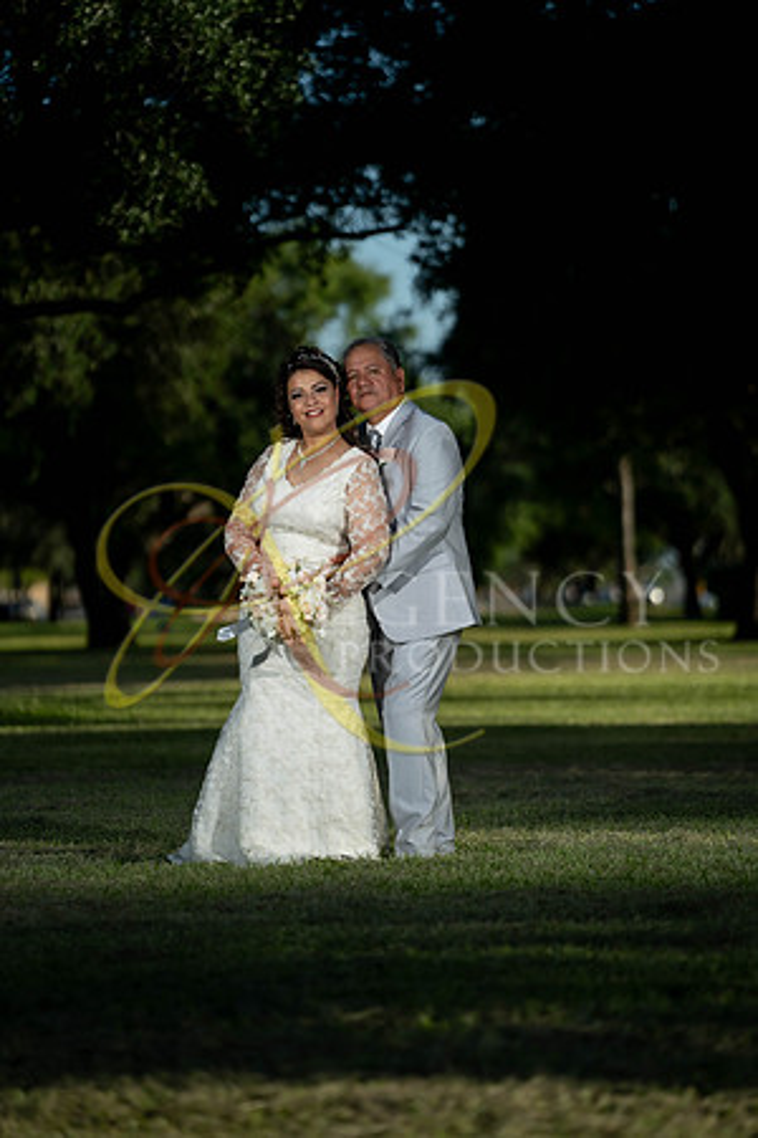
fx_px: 4737
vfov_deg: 13.7
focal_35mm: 150
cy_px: 569
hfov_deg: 9.1
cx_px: 379
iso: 320
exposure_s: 1/4000
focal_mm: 150
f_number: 2.8
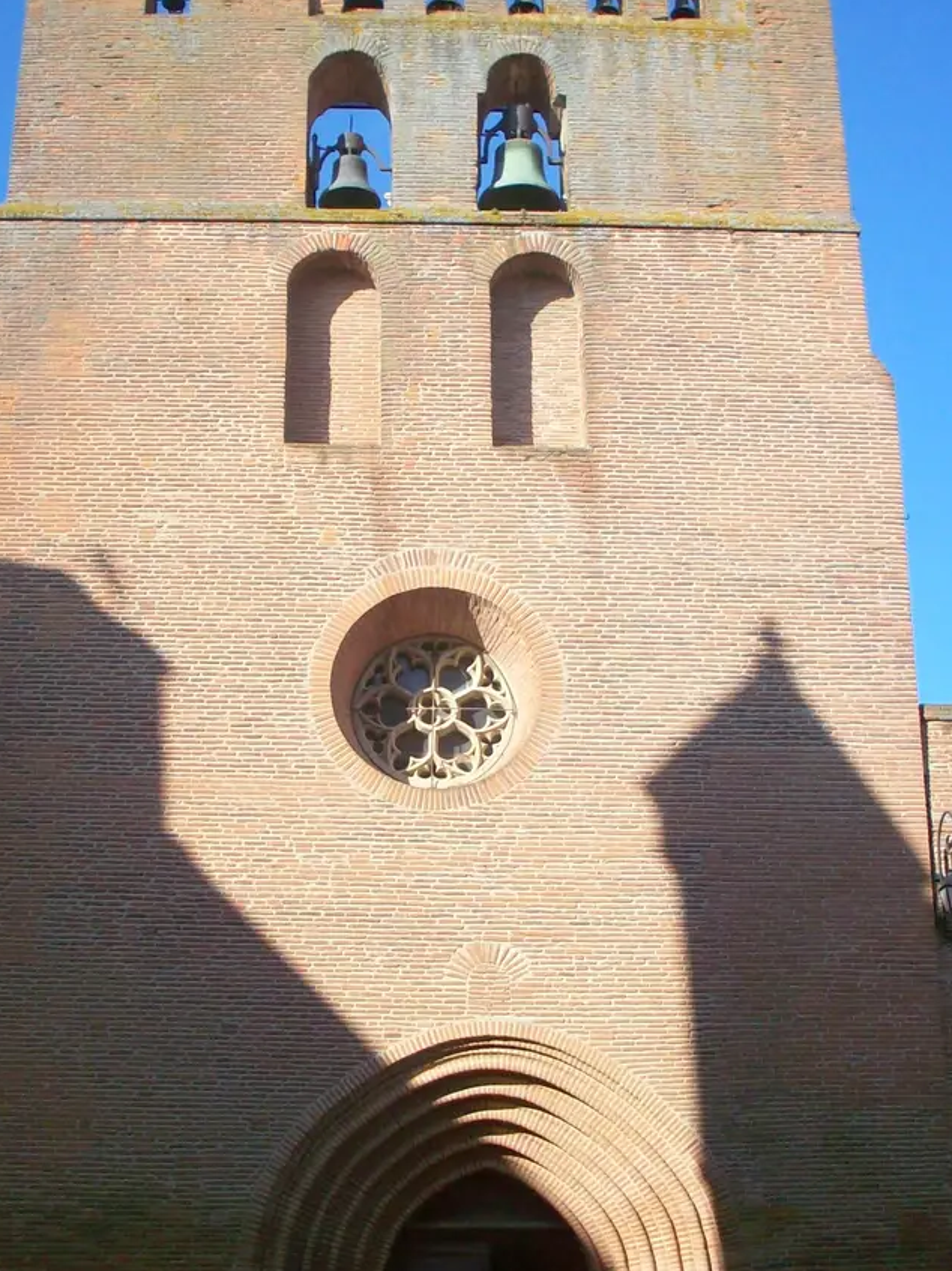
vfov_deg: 34.4
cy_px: 613
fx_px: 2054
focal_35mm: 56
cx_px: 435
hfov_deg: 26.1
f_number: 5.6
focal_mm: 6.2
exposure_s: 1/227
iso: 80
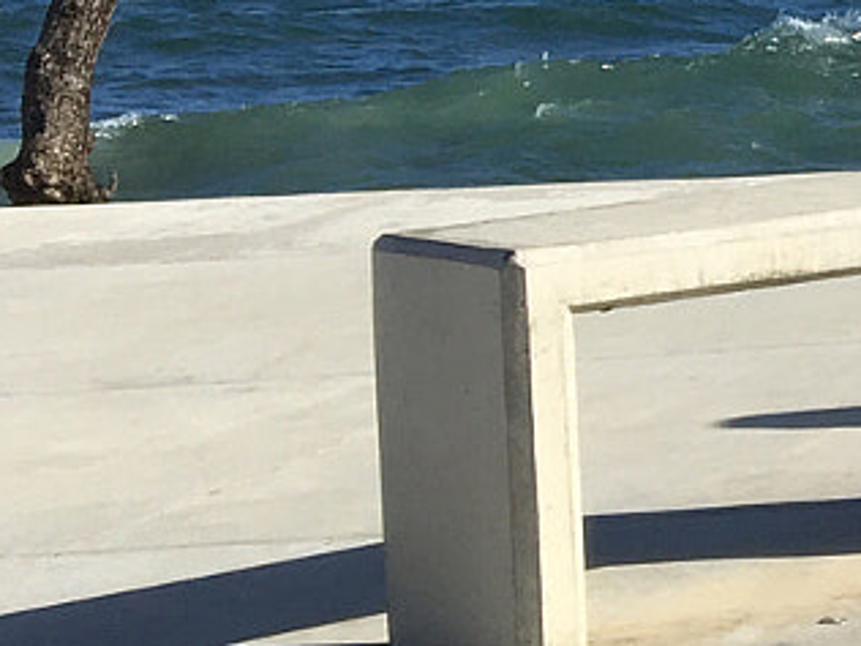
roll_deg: +0.5
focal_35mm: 147
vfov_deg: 10.0
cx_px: 2041
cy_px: -79
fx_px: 3656
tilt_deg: -2.3
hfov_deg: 11.3
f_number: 2.2
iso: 25
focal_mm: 4.15
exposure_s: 1/1876
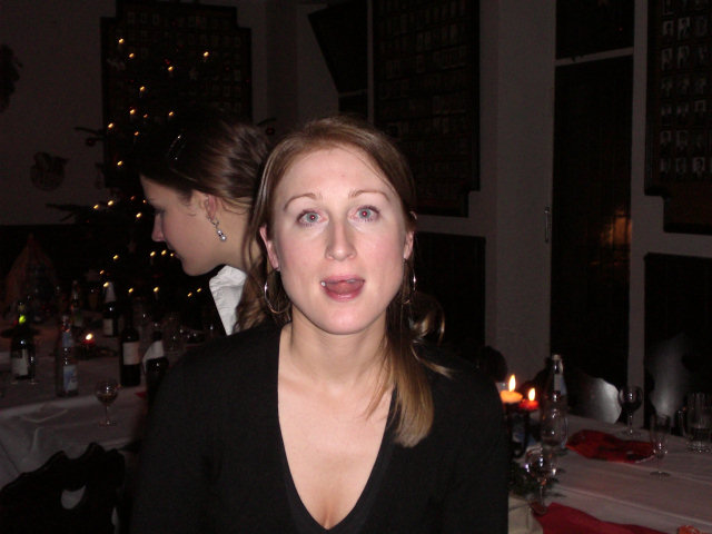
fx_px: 1049
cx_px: 356
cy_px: 267
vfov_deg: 28.6
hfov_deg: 37.5
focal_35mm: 51
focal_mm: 8.44
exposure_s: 1/60
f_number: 3.6
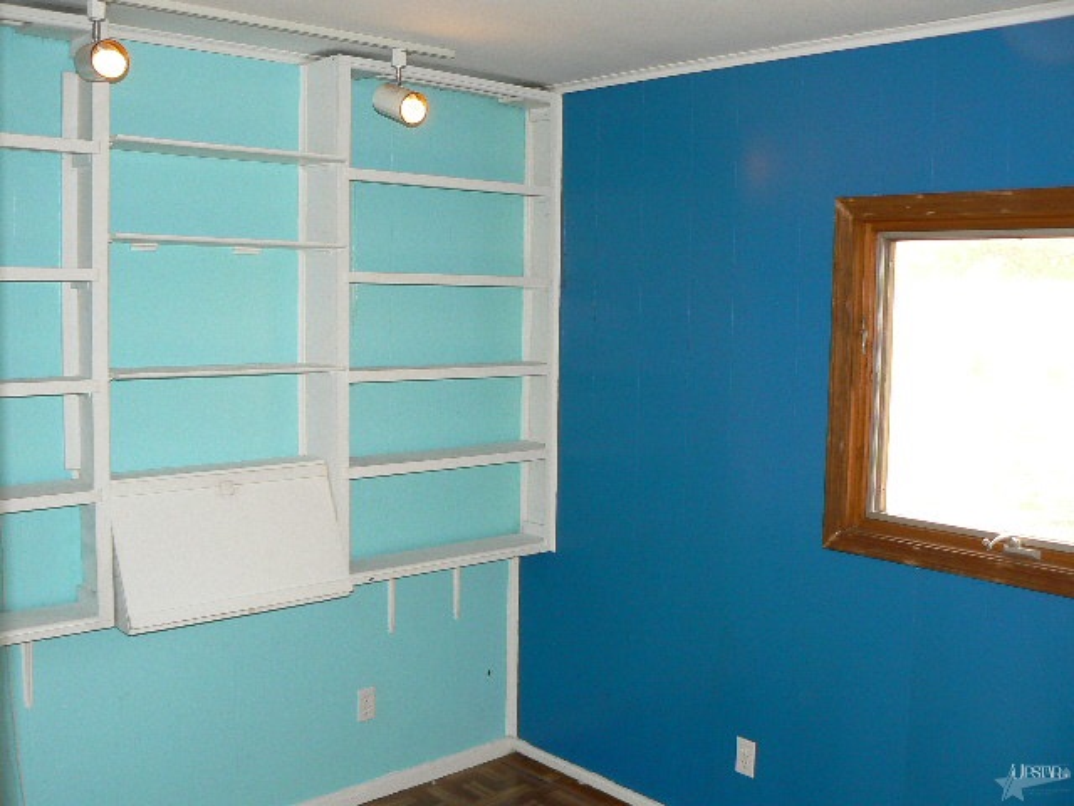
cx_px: 537
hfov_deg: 51.4
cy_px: 403
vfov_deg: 39.7
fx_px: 1117
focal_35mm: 36
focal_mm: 6
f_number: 2.8
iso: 100
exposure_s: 1/30
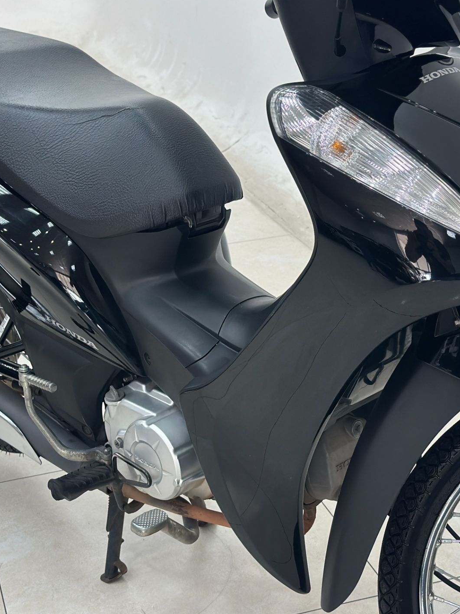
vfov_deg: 29.8
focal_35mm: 65
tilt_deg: -21.1
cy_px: 309
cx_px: 222
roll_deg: +2.9
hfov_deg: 22.6
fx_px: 1152
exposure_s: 1/120
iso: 160
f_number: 1.78
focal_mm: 6.86
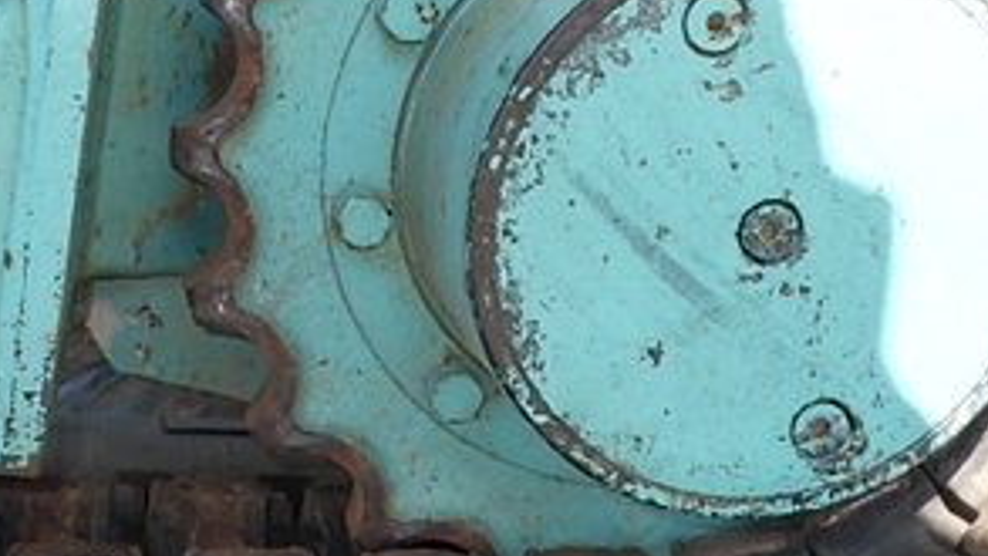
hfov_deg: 40.4
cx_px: 277
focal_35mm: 50
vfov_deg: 23.8
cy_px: 152
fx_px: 1310
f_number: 4.2
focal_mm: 5
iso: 125
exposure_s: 1/200
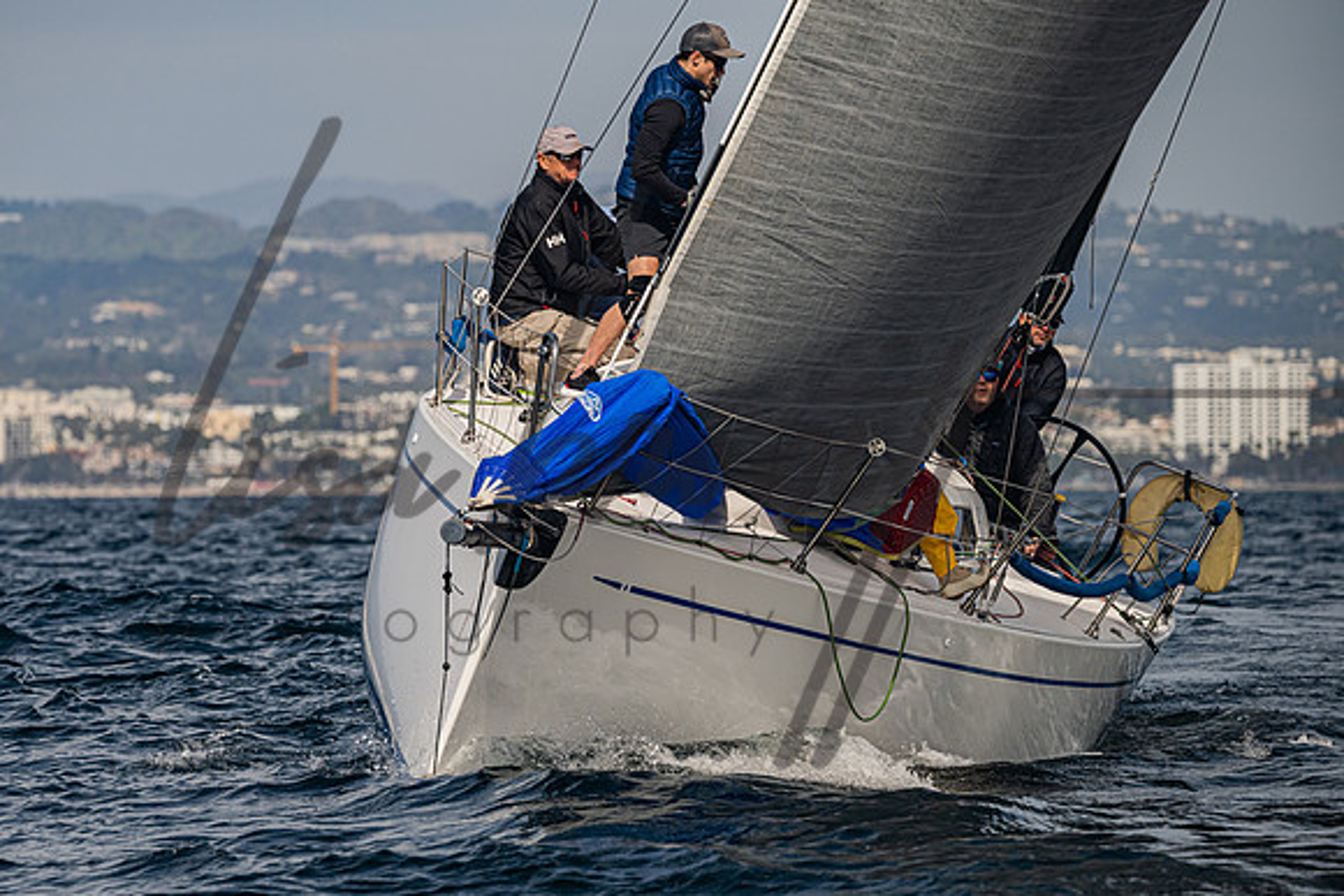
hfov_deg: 6.0
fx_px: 12920
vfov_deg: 4.0
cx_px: 492
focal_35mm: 346
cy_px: 568
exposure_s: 1/3200
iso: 320
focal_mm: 260
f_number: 6.3
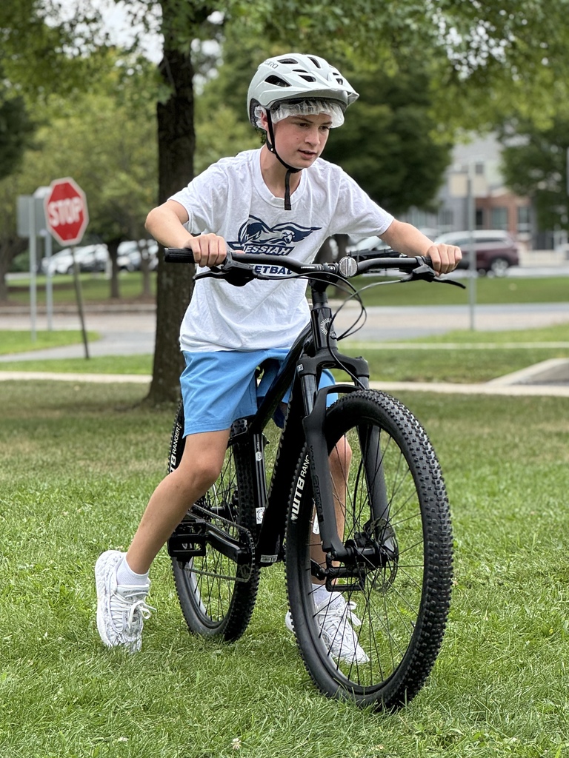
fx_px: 1688
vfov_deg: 25.3
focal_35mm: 77
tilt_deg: -4.2
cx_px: 284
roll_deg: +0.8
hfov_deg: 19.1
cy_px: 379
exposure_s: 1/288
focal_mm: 9
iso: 25
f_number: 2.8
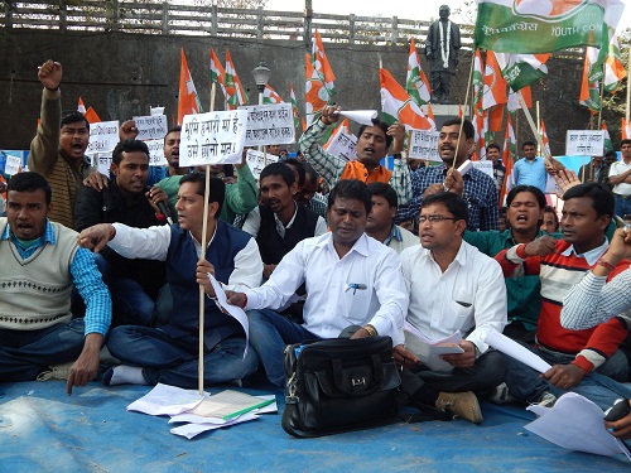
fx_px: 638
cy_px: 236
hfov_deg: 52.6
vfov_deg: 40.7
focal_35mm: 35
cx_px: 316
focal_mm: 6.1
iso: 125
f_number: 3.3
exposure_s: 1/400
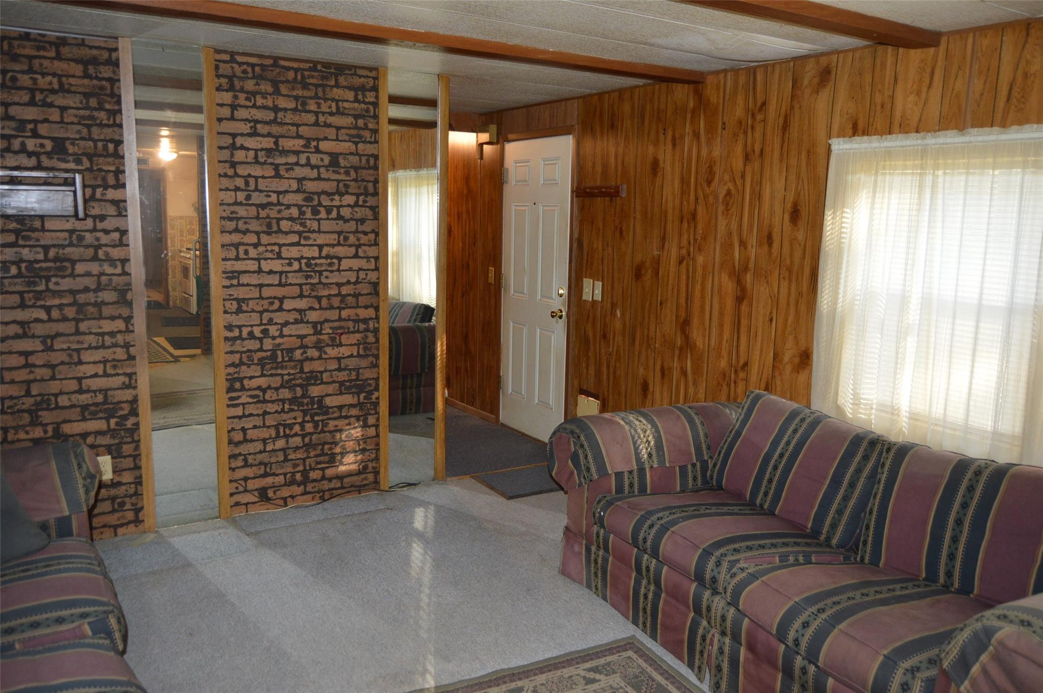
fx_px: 781
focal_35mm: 27
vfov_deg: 47.8
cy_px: 346
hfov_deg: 67.4
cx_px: 522
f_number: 3.5
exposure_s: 1/60
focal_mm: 18
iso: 560
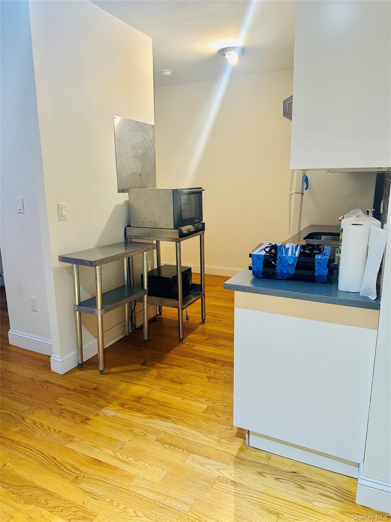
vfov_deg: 71.6
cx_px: 196
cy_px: 261
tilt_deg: -11.2
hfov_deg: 56.8
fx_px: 361
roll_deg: -0.8
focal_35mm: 24
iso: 250
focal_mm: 6.86
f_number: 1.78
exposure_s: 1/60
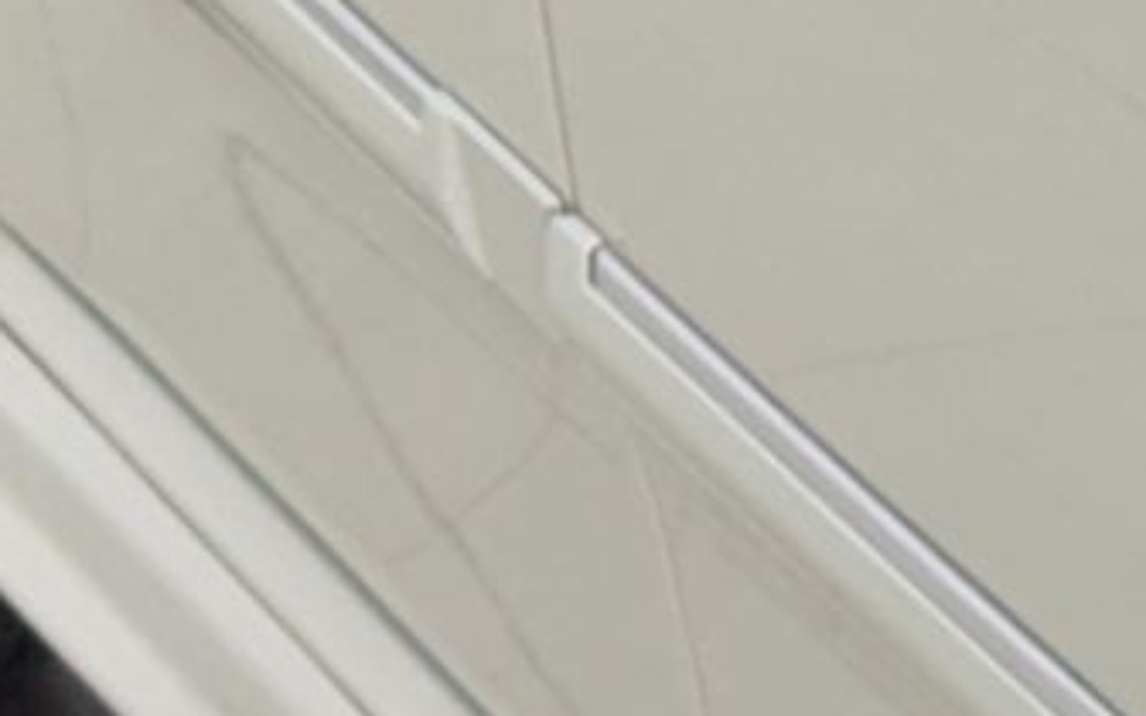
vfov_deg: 4.4
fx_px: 9089
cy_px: -1381
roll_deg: +1.3
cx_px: 2272
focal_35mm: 291
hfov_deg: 7.0
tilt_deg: -12.1
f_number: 1.78
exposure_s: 1/120
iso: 80
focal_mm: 6.76
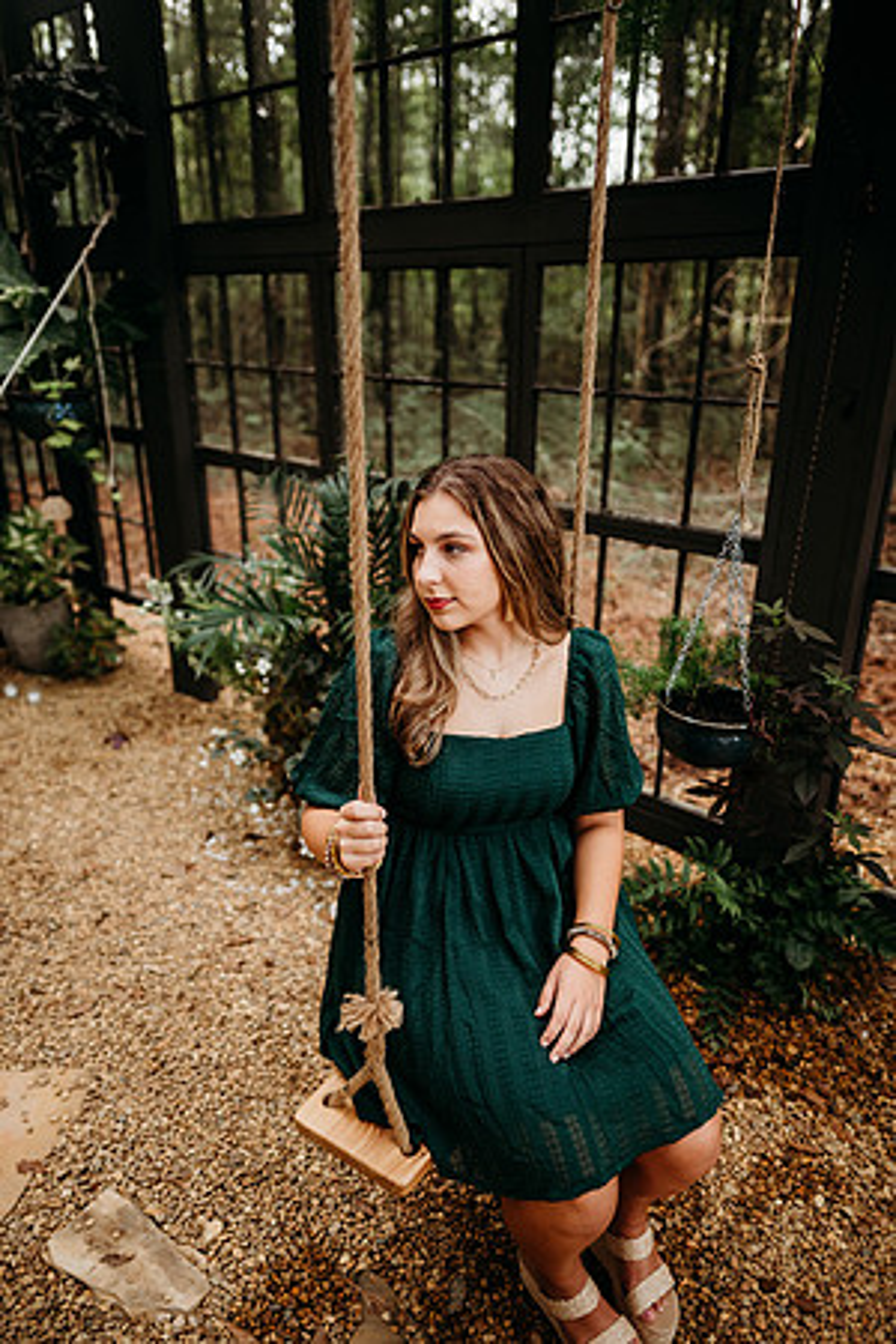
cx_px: 448
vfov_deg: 73.7
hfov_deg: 53.1
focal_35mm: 24
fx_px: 896
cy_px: 672
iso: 400
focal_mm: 24
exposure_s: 1/320
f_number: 2.2
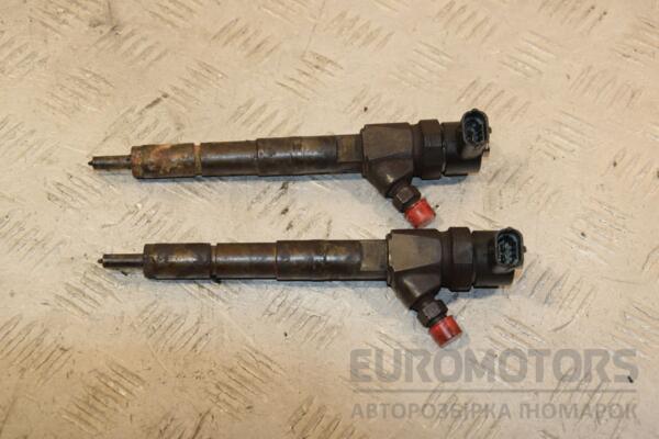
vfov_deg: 18.2
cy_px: 220
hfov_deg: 27.0
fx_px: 1373
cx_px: 330
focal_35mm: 75
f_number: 8
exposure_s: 1/200
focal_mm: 50
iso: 800
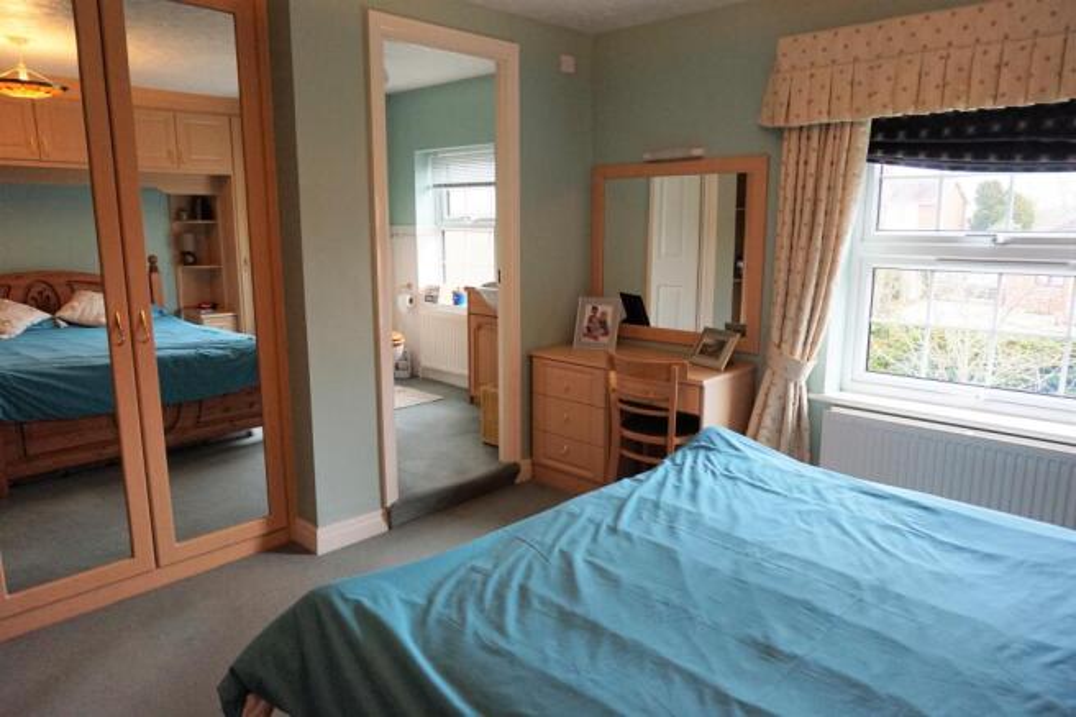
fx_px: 717
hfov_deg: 73.8
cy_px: 358
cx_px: 538
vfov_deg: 53.1
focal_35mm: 24
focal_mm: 16
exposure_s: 1/160
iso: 1250
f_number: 4
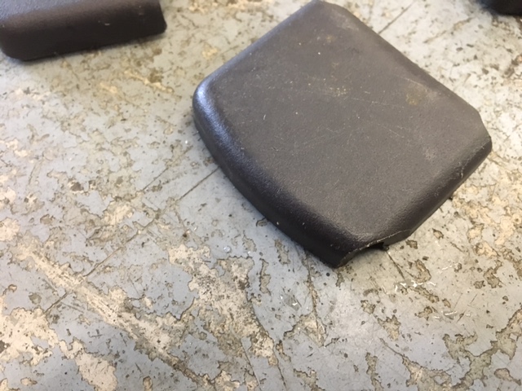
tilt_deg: -68.5
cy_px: 196
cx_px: 261
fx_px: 437
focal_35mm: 29
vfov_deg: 48.2
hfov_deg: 61.7
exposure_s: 1/25
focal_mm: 4.15
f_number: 2.2
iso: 200
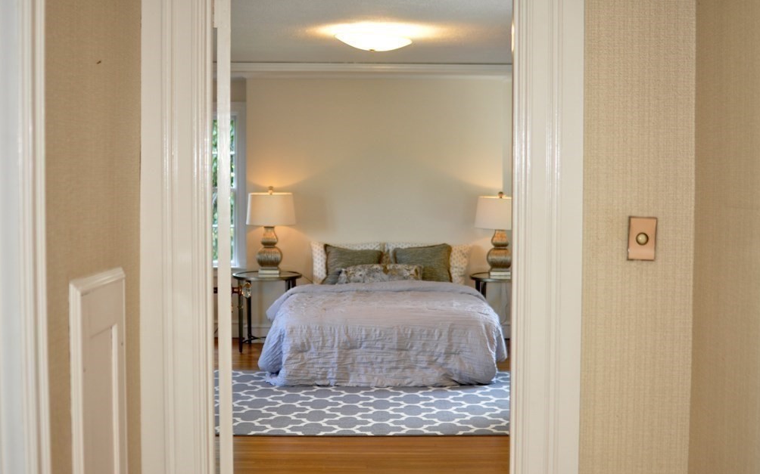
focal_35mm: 55
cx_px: 386
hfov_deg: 37.2
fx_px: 1129
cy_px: 256
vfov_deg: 23.7
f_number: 2.5
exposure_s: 1/160
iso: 500
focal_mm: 35
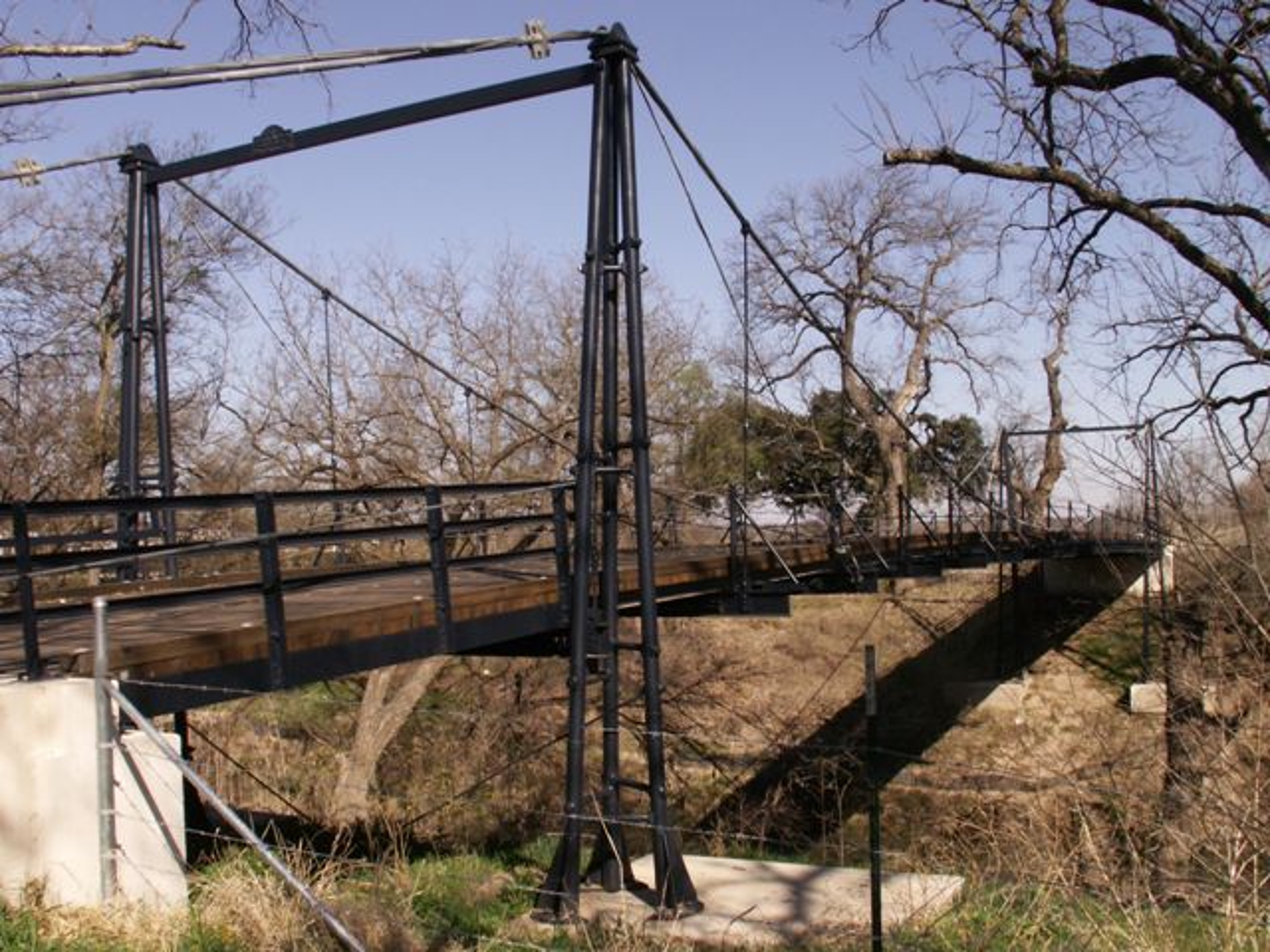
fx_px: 1284
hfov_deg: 52.6
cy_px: 476
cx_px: 635
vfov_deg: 40.7
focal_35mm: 35
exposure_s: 1/200
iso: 50
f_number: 8
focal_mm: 5.86
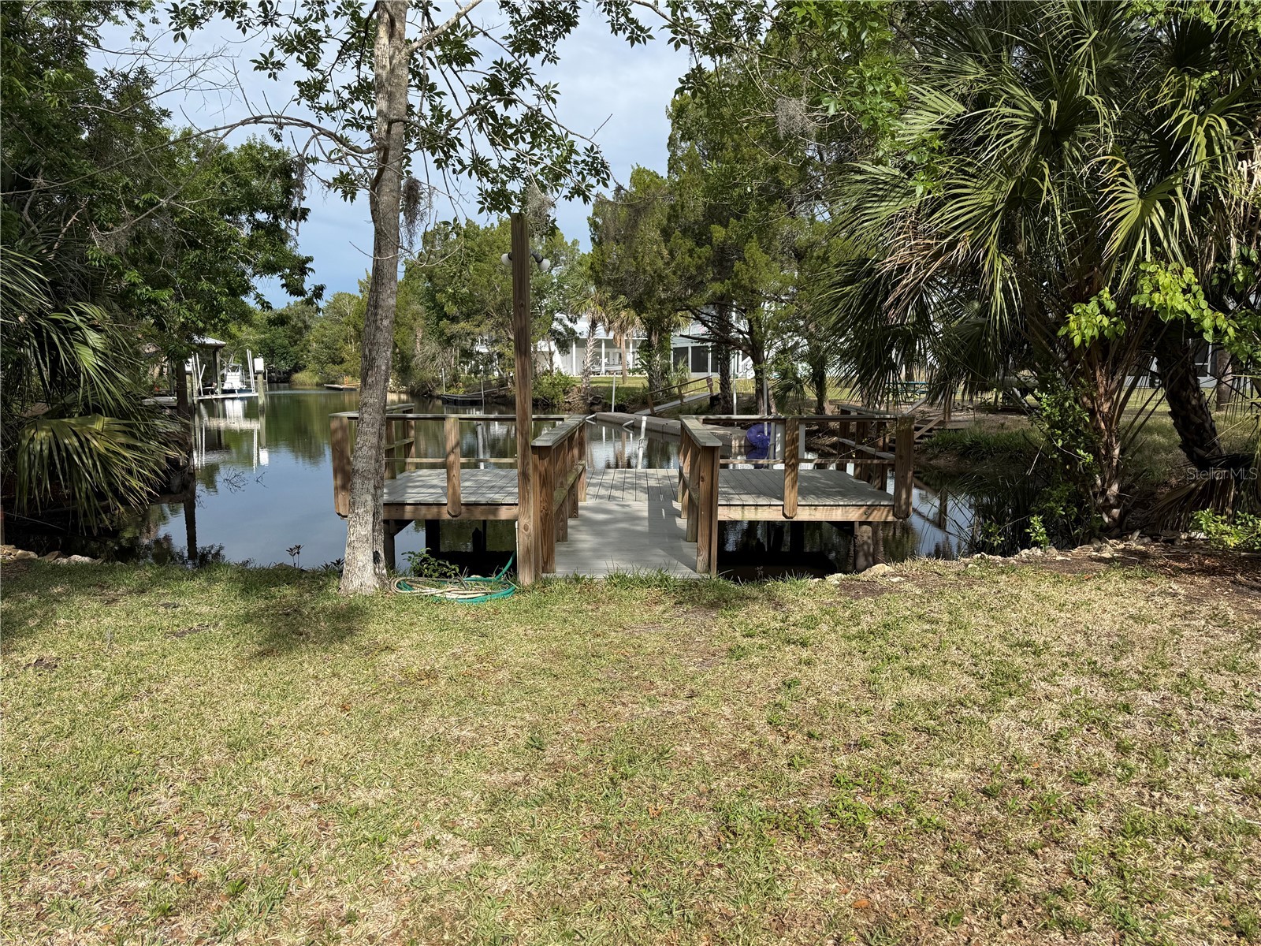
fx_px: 874
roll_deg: +1.3
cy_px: 473
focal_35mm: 24
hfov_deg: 71.6
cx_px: 630
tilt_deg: -6.5
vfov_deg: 56.8
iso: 80
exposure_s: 1/4167
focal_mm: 6.76
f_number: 1.78
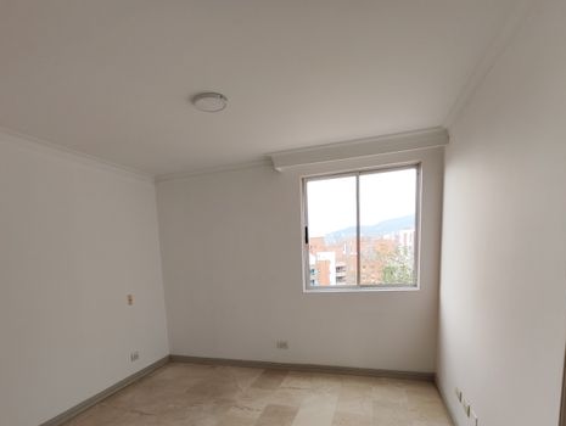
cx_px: 247
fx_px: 327
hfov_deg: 81.3
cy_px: 302
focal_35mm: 20
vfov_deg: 63.4
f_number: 2.2
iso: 66
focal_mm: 2.16
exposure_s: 1/60
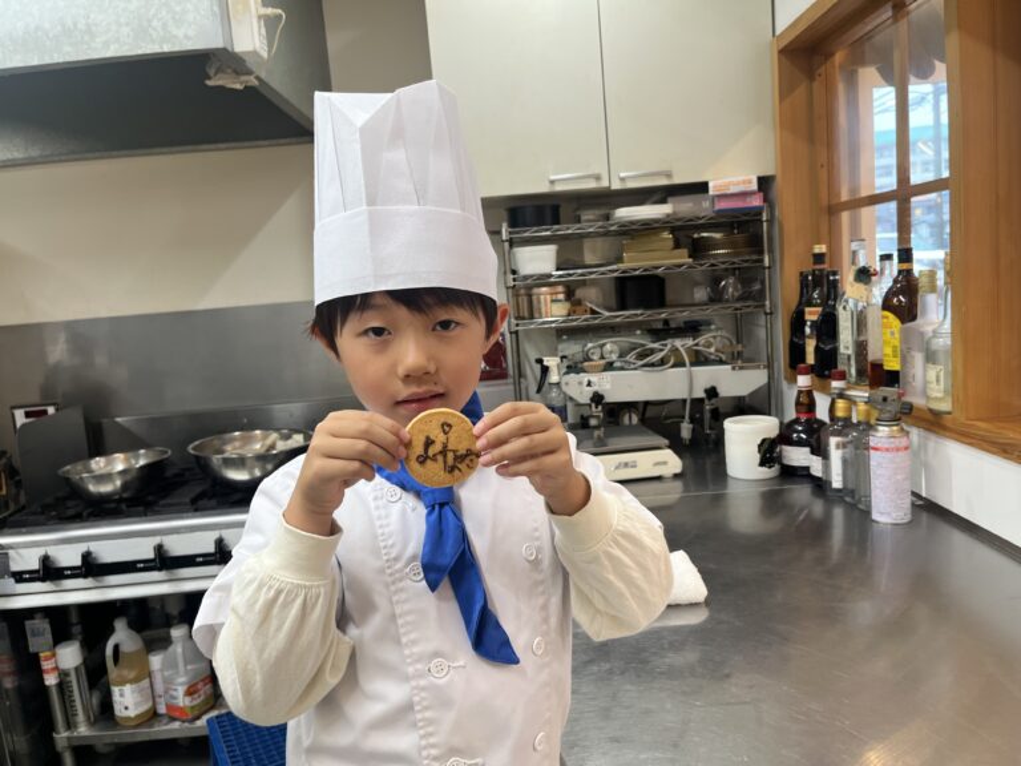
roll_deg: +4.2
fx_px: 767
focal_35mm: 26
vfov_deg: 53.1
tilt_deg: -8.0
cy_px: 383
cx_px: 510
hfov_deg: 67.3
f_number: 1.6
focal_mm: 5.1
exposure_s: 1/60
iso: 64
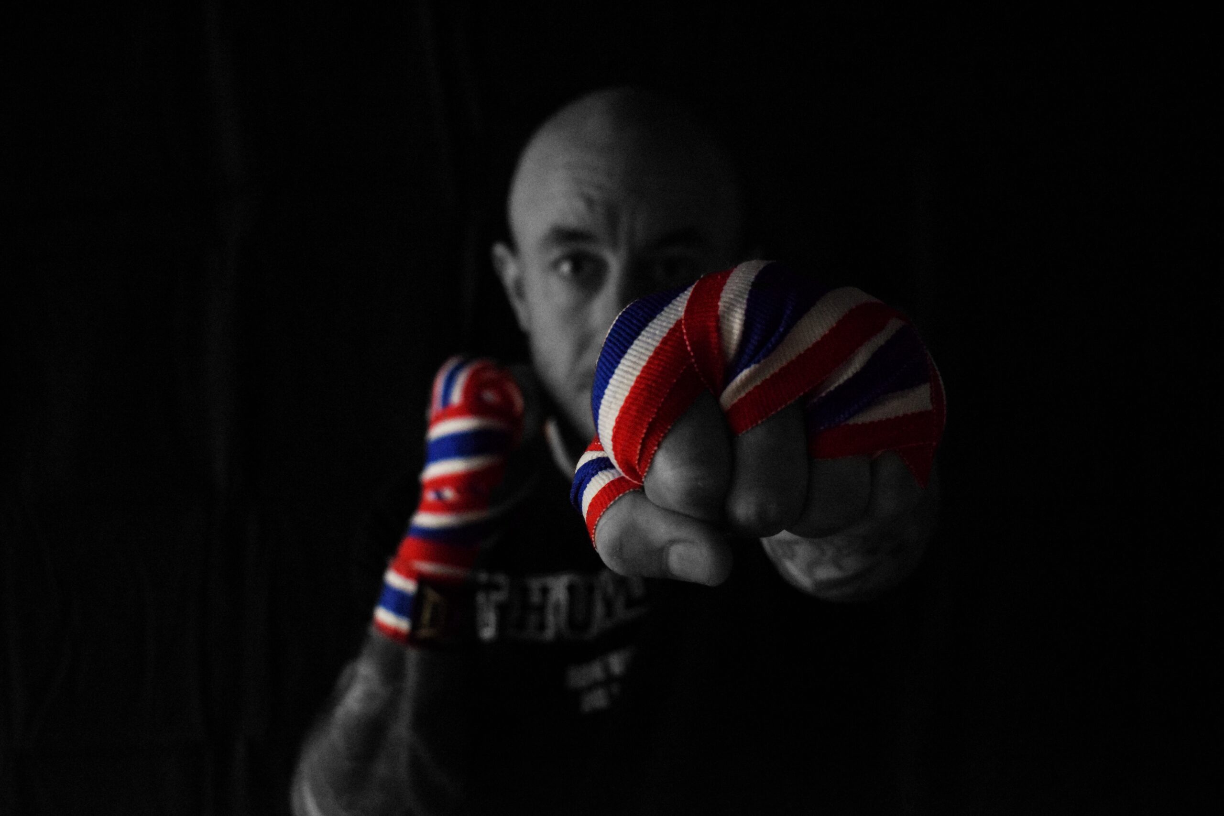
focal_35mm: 44
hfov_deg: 45.0
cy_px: 408
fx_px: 1479
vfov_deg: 30.9
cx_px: 612
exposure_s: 1/640
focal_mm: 29
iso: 12800
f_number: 5
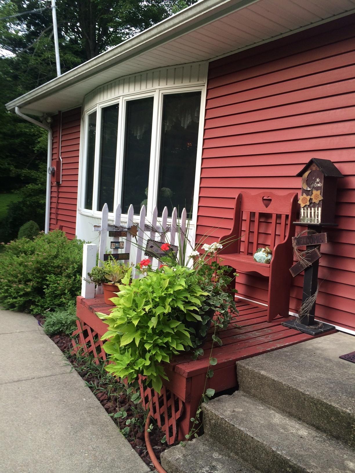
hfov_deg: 46.8
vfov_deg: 60.0
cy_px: 236
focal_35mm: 30
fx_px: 410
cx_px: 178
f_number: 2.2
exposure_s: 1/60
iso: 40
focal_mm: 4.12
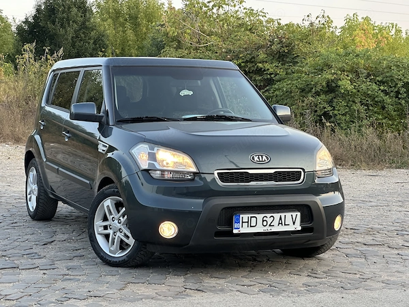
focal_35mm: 77
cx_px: 204
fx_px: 910
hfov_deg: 25.3
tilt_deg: +0.2
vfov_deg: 19.1
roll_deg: +0.3
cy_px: 154
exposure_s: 1/99
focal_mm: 9
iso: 100
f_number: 2.8
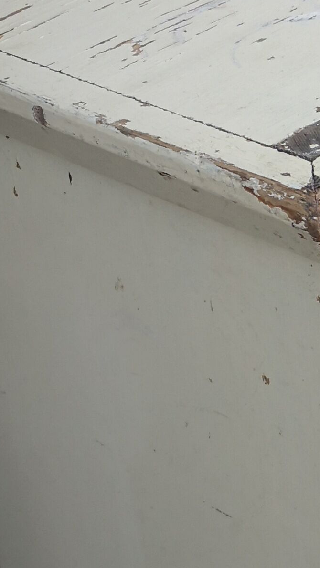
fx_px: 1478
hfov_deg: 12.0
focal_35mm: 98
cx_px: 416
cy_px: 210
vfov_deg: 21.7
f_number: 1.6
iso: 50
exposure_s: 1/680
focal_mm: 3.95
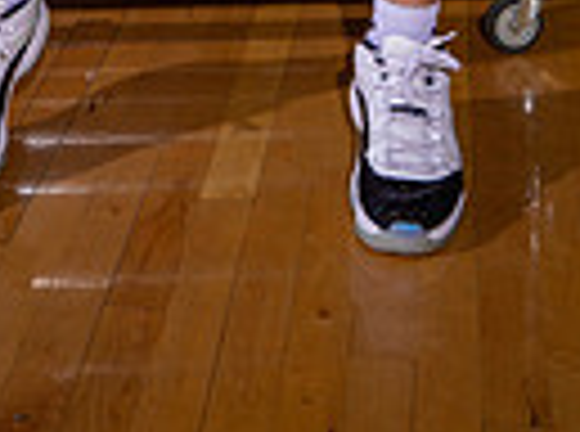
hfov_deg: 19.5
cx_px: 256
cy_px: -554
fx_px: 1688
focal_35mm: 101
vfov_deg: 12.1
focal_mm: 30
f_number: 5.6
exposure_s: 1/125
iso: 200
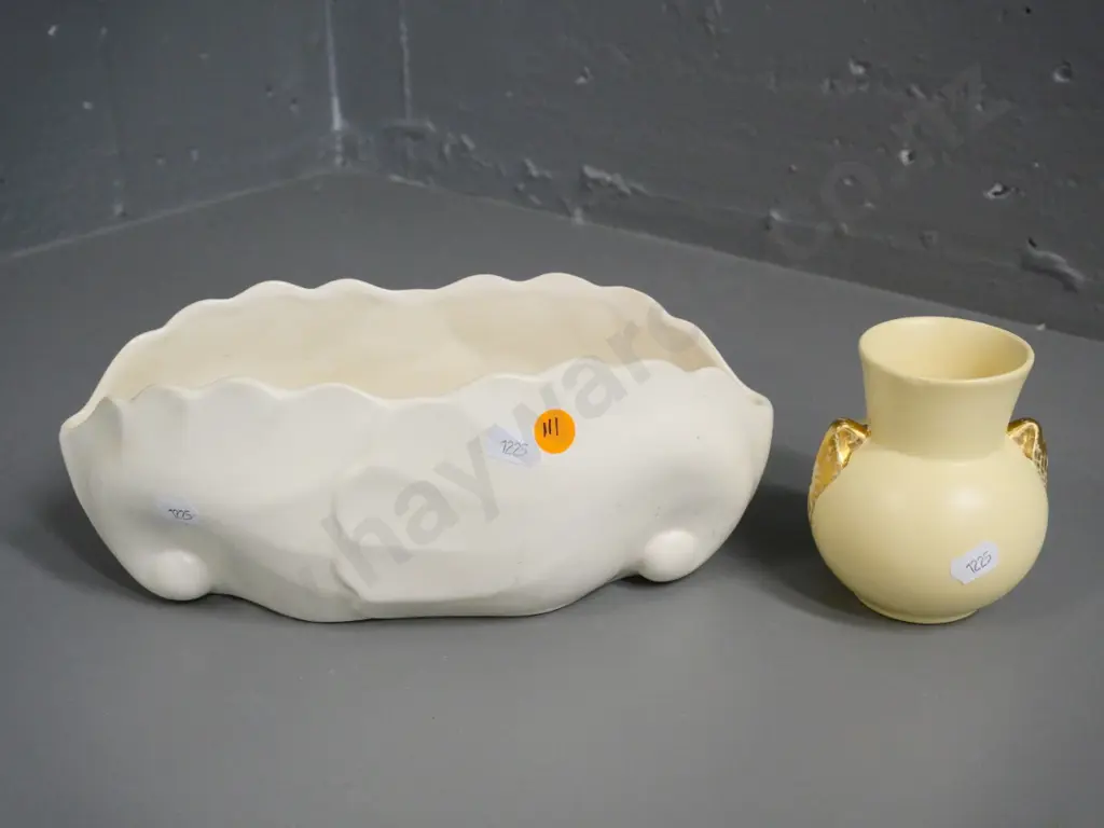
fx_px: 1276
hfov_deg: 46.8
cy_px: 414
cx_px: 552
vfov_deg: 36.0
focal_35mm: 40
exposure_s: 1/160
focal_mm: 20
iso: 3200
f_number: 5.6
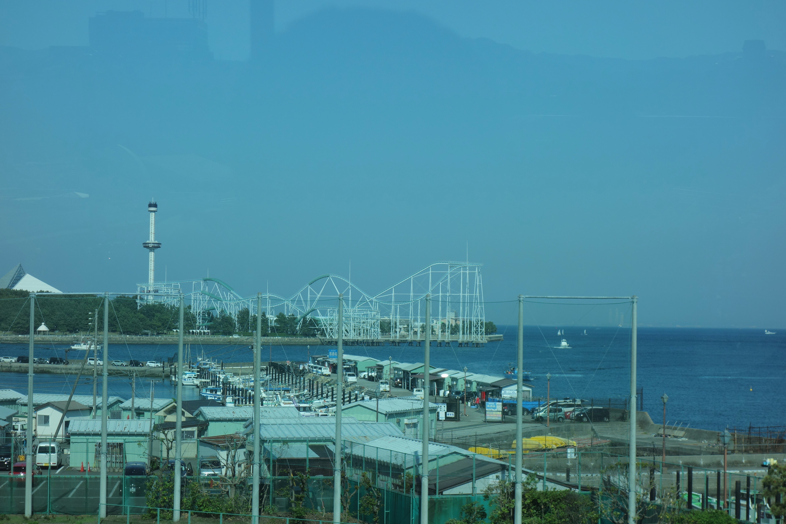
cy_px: 262
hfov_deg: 26.0
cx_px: 393
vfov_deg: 17.5
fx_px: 1703
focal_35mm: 78
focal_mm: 28.84
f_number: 5.6
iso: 125
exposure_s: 1/400
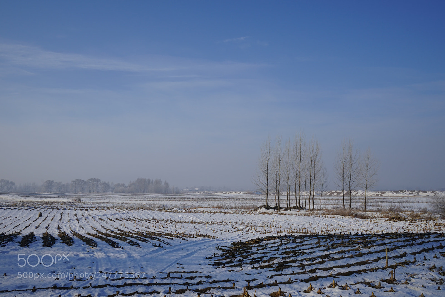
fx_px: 395
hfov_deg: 58.7
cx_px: 222
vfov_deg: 41.1
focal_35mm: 32
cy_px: 148
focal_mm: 32
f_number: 11
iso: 100
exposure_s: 1/250
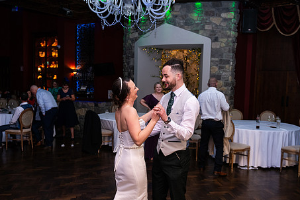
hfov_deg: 47.4
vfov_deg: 32.6
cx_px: 155
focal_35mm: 41
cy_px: 114
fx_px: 342
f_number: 3.5
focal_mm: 32
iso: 800
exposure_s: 1/160
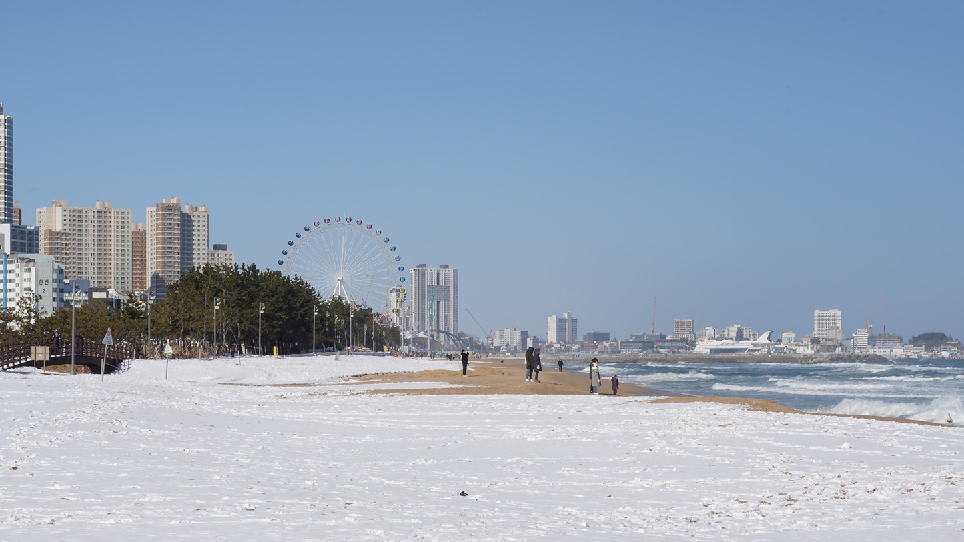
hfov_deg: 24.4
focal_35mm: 87
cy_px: 363
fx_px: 2224
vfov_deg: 13.9
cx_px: 390
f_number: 20
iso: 100
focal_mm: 60
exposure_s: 1/100
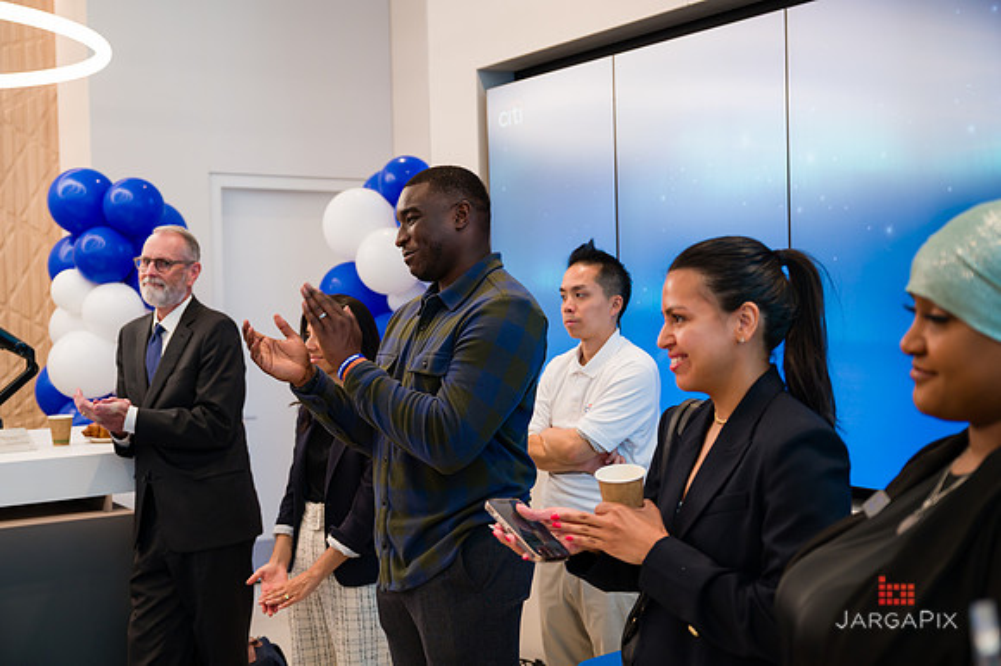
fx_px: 1147
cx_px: 500
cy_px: 333
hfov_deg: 47.2
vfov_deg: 32.4
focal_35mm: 41
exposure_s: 1/200
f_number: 3.2
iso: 400
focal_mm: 41
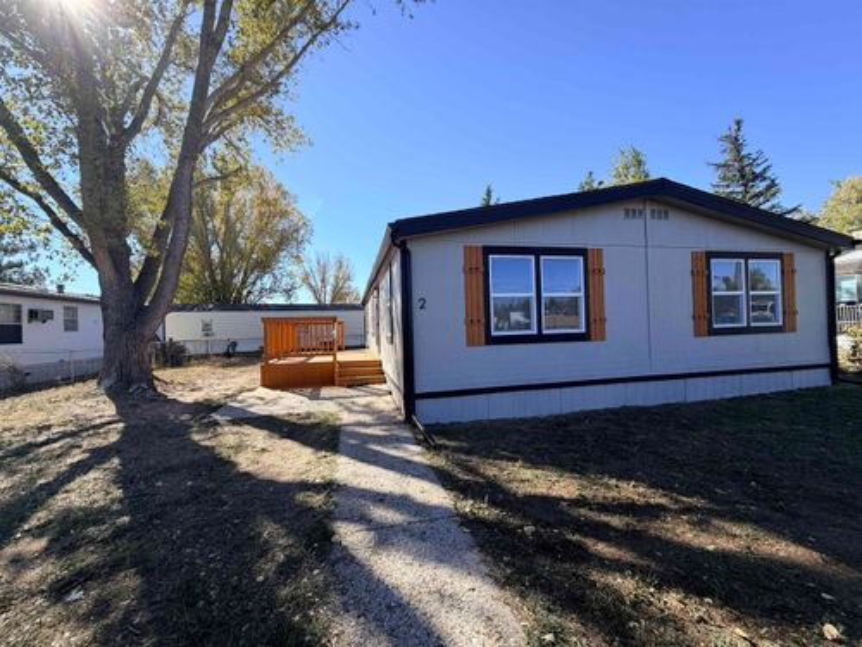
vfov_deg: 85.7
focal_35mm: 14
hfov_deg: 102.1
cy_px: 324
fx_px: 349
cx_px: 431
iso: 40
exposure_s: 1/770
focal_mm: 2.22
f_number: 2.2
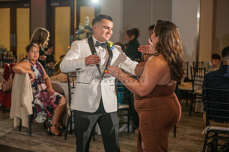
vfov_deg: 18.4
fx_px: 471
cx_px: 114
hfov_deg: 27.3
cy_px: 76
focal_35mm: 74
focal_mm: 74
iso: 1000
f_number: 2.8
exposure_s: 1/125
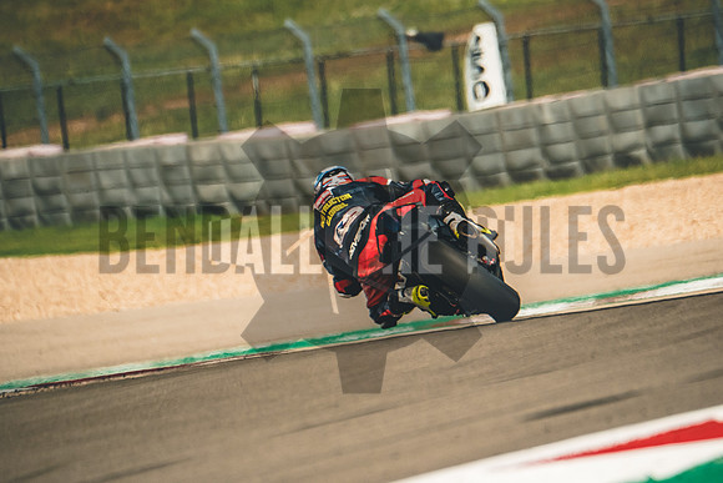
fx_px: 14283
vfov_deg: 1.9
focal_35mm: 711
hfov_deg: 2.9
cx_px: 362
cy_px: 242
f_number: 5.6
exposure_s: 1/2000
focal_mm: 400
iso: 640
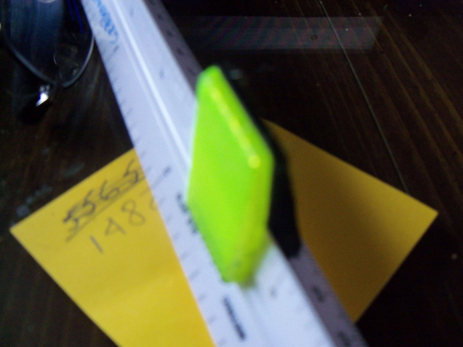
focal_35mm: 35
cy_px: 174
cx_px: 232
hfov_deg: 52.6
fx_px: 468
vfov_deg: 40.7
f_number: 3
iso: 200
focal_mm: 6.3
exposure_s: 1/30
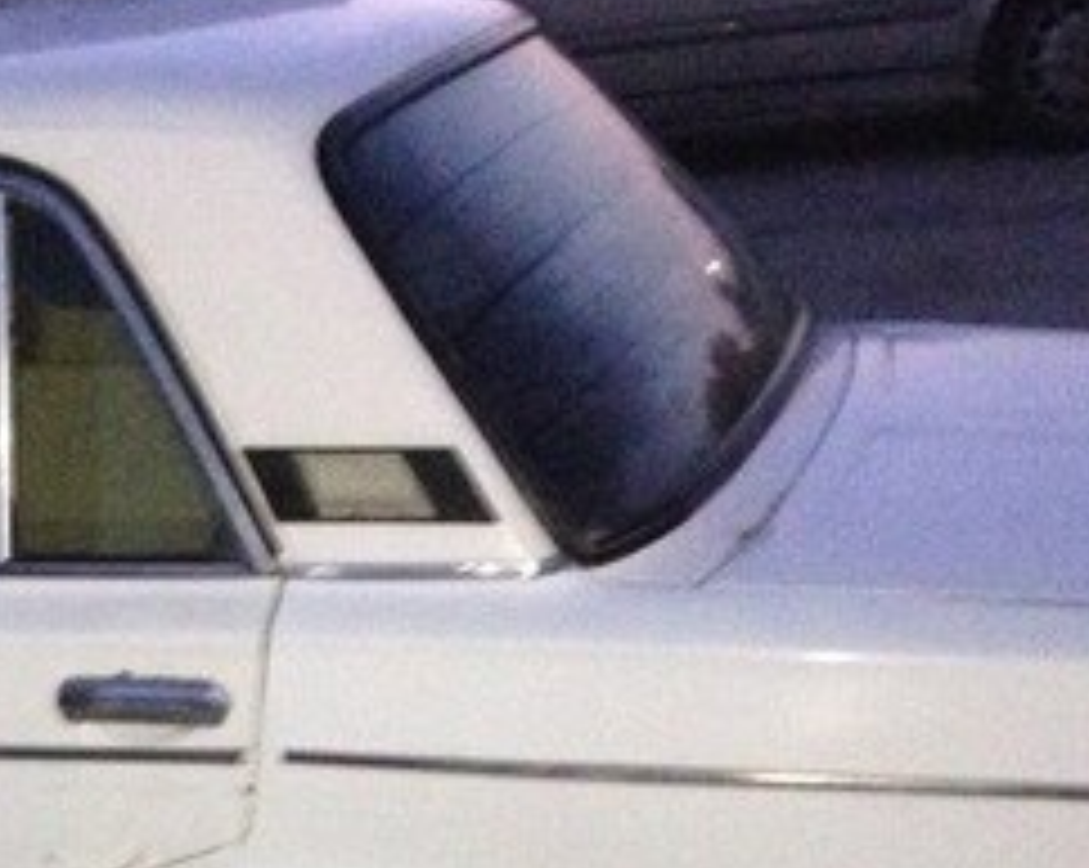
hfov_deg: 20.6
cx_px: -158
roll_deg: +9.1
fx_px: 2833
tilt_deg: -23.0
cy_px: 1059
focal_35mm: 88
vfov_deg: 16.6
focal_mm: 4.12
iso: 640
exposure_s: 1/16
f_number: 2.4
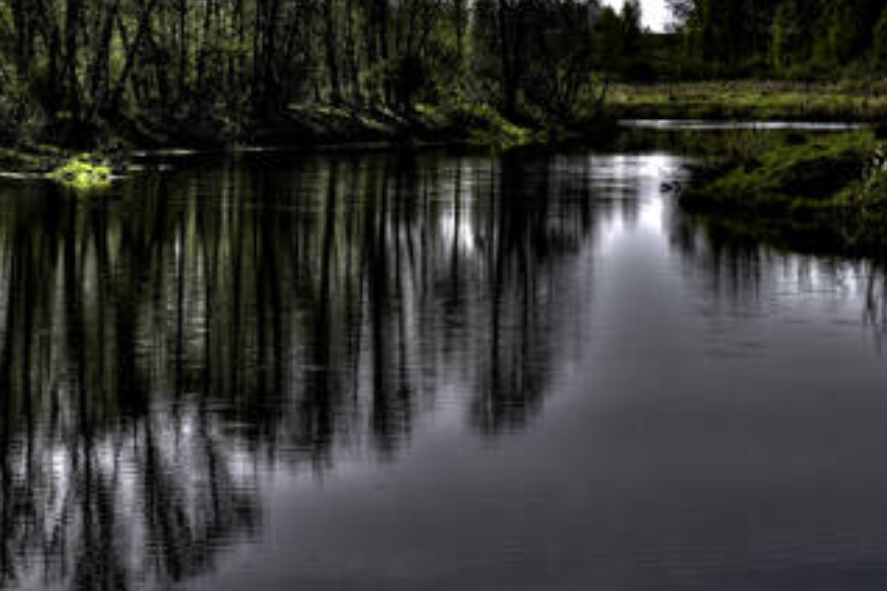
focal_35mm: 95
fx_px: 2341
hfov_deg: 21.4
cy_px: 78
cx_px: 502
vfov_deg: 14.3
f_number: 9
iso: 200
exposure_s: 1/1000
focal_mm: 28
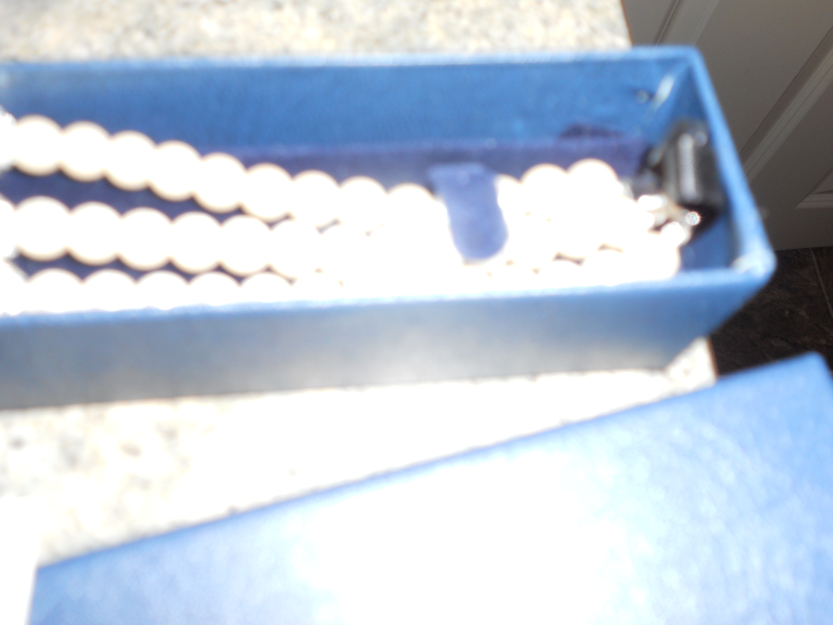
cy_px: 312
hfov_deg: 56.8
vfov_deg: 44.2
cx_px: 416
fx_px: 770
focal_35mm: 32
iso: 80
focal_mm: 5.8
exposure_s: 1/25
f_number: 3.5
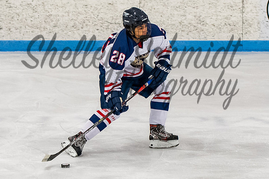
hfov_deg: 8.3
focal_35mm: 249
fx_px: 1864
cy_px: 93
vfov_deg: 5.5
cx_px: 134
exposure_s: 1/800
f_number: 3.2
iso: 2500
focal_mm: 70
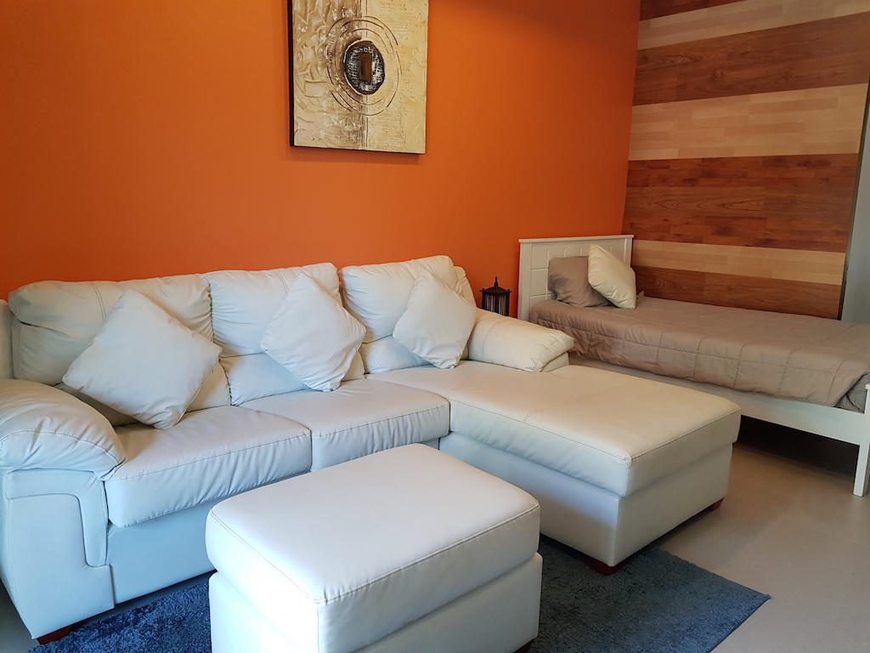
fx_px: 653
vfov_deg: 53.1
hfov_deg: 67.3
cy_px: 326
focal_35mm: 26
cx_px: 435
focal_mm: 4.3
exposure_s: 1/50
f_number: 1.7
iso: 125
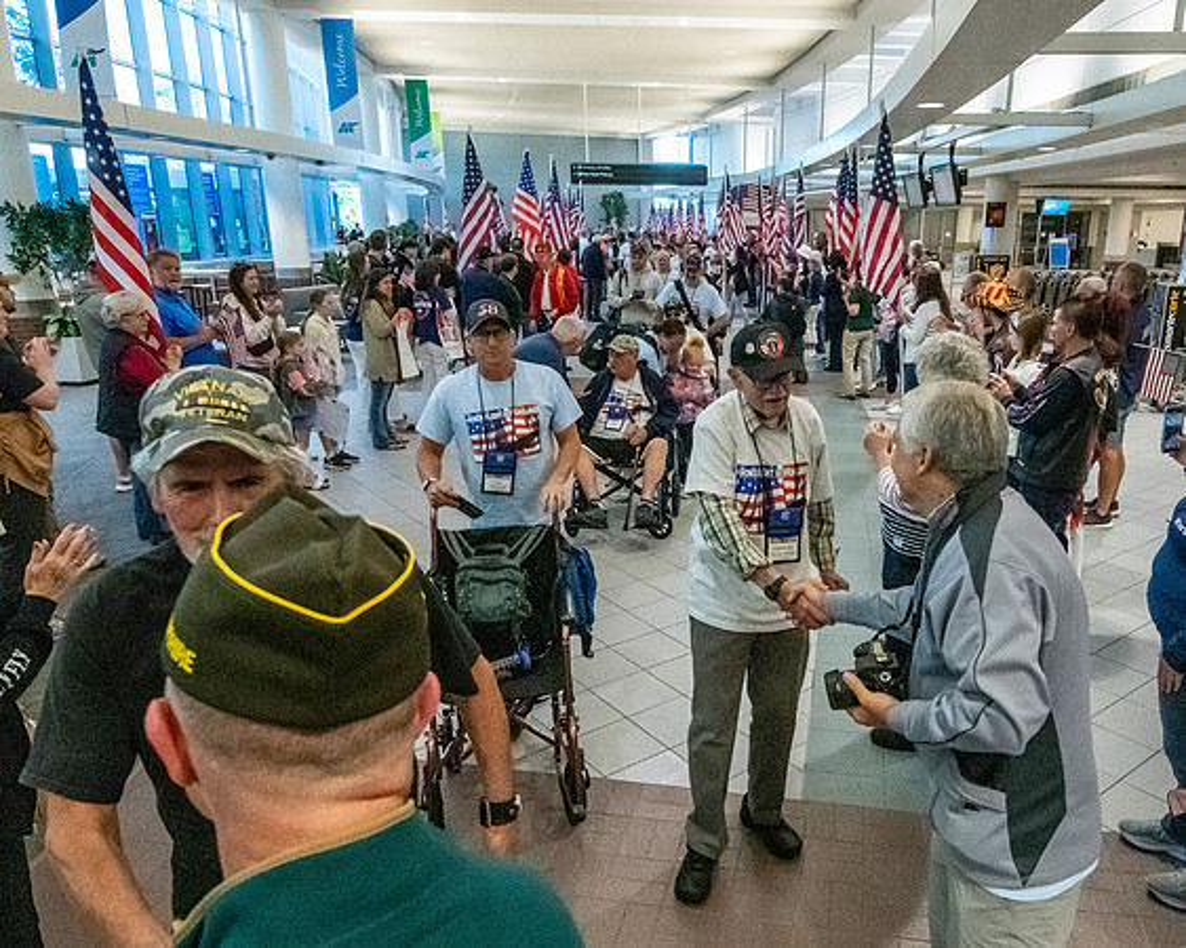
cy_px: 491
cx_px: 696
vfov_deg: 57.2
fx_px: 870
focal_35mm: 25
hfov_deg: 68.1
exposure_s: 1/500
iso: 20000
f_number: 7.1
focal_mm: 15
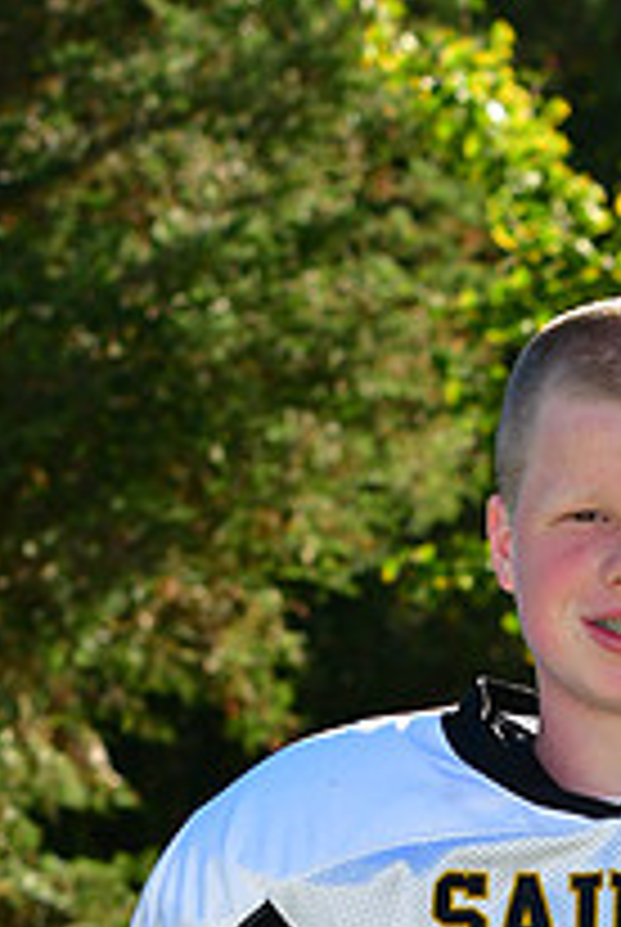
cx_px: 677
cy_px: 1197
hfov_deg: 4.7
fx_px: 7607
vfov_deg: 6.9
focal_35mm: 295
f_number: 6.3
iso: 400
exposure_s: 1/640
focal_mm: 70
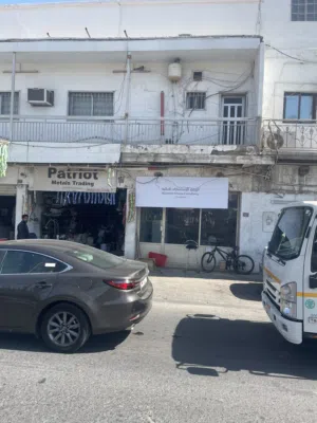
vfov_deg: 67.3
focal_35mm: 26
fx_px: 317
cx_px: 158
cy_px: 212
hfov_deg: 53.1
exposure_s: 1/1618
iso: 32
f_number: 1.6
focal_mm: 4.2
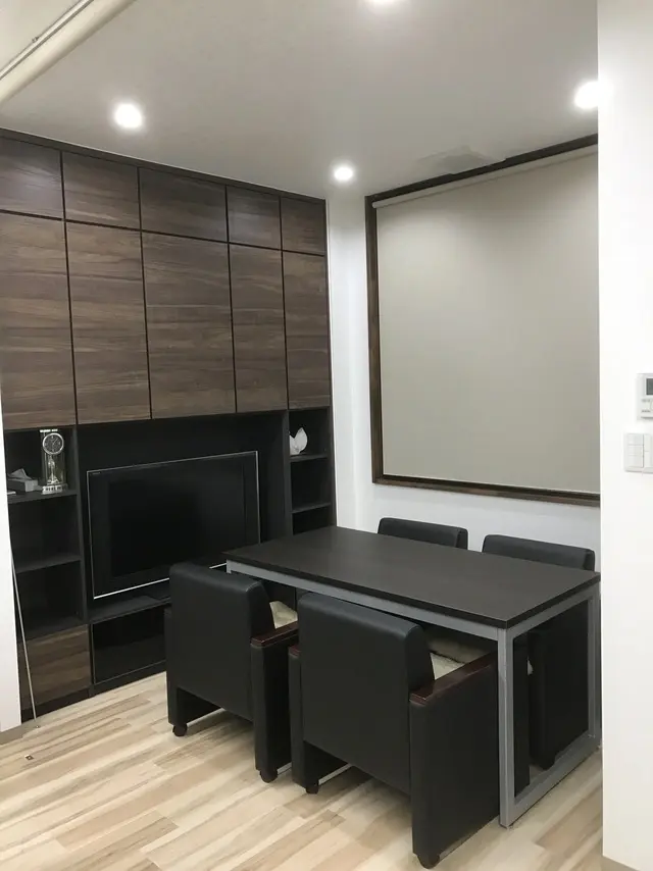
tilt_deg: -3.6
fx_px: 705
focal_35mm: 28
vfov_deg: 63.5
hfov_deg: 49.7
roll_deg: +2.6
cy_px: 436
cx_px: 326
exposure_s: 1/24
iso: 40
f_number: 1.8
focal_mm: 3.99
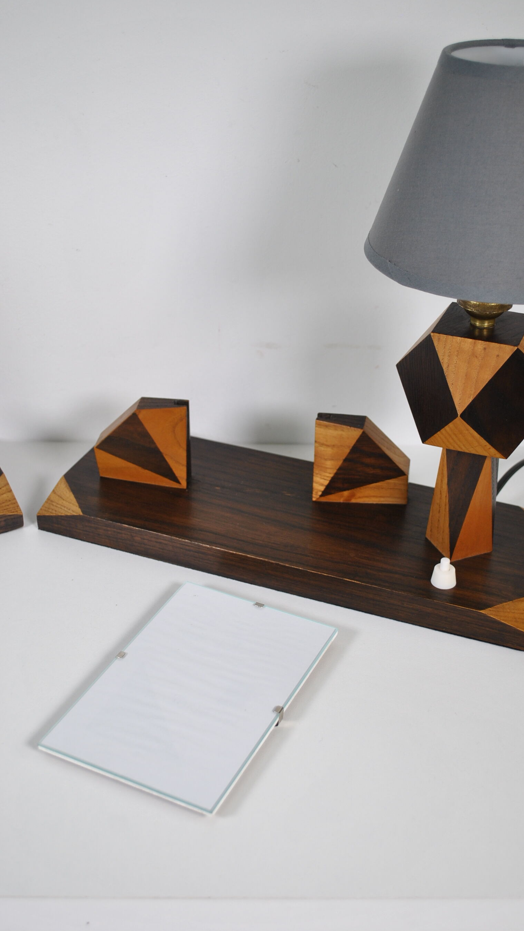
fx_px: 1087
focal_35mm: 44
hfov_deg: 27.1
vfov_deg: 46.4
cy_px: 438
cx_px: 302
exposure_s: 1/200
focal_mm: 26
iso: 200
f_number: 4.5
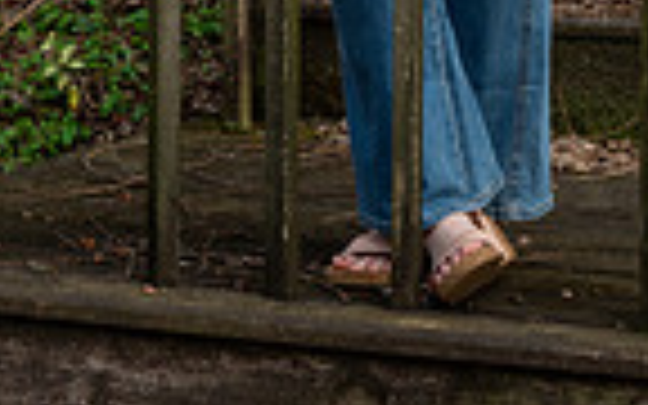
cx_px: 515
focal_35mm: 159
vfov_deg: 7.7
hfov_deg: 13.1
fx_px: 2808
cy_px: -558
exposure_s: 1/125
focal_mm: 50
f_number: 6.3
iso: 100
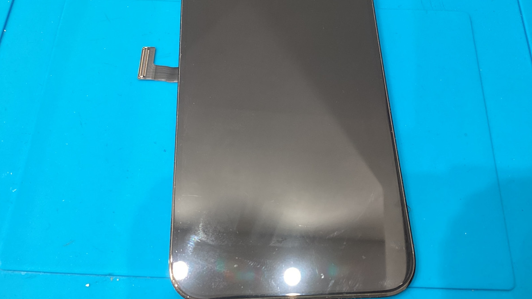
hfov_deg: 58.0
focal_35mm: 34
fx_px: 480
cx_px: 265
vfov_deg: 34.4
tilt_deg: -64.7
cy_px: 108
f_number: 2.4
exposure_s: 1/50
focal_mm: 3.3
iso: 80
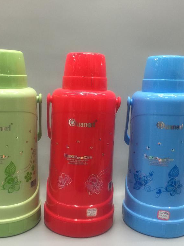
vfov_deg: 47.9
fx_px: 276
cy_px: 123
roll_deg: -2.5
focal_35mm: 39
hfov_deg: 36.8
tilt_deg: -8.4
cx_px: 86
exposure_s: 1/17
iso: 64
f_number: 2.2
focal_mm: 4.15
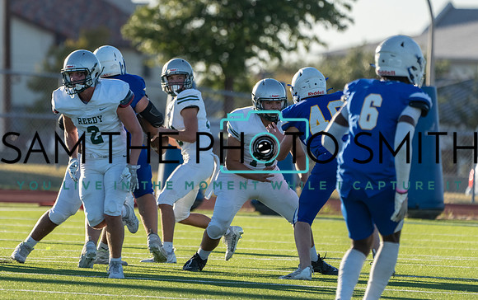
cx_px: 188
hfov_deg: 3.4
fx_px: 7976
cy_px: 119
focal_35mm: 612
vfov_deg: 2.2
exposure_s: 1/1250
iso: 500
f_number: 5.6
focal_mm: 400
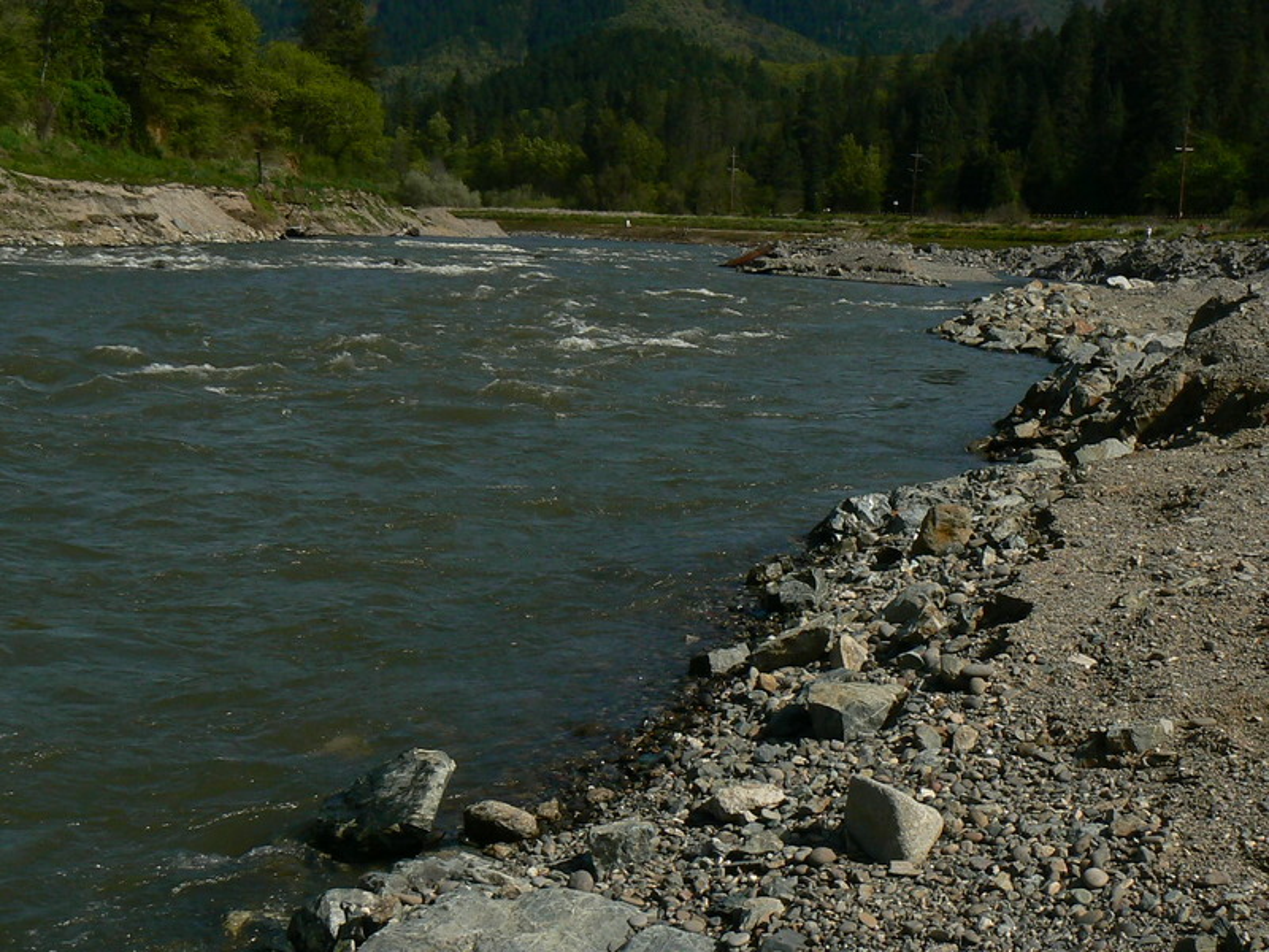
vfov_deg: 29.7
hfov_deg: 38.9
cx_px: 634
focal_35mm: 49
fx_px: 1796
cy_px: 476
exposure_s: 1/400
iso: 80
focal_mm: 6
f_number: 8
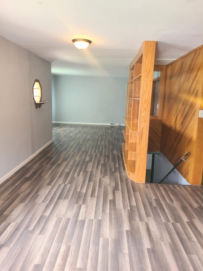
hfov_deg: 53.0
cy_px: 136
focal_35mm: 26
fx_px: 203
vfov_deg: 67.3
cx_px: 102
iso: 250
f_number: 1.8
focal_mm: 5.4
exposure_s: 1/40
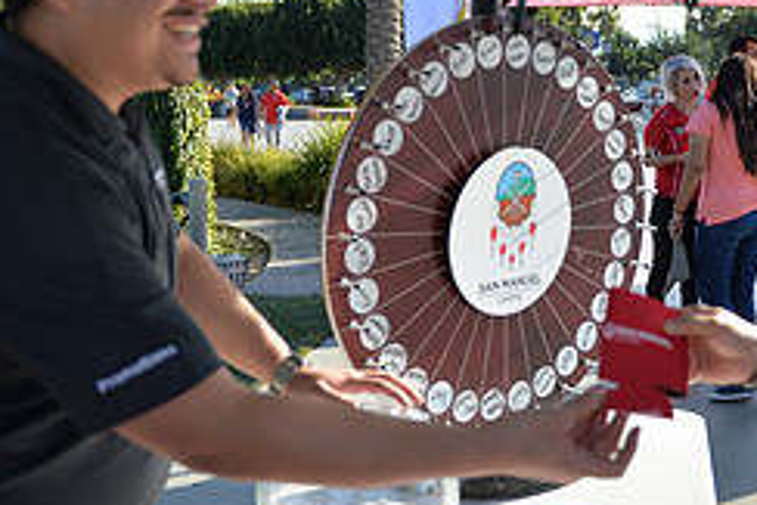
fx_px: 1199
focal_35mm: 57
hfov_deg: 34.5
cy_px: 209
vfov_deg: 23.8
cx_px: 546
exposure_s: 1/800
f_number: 2.8
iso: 100
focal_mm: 24
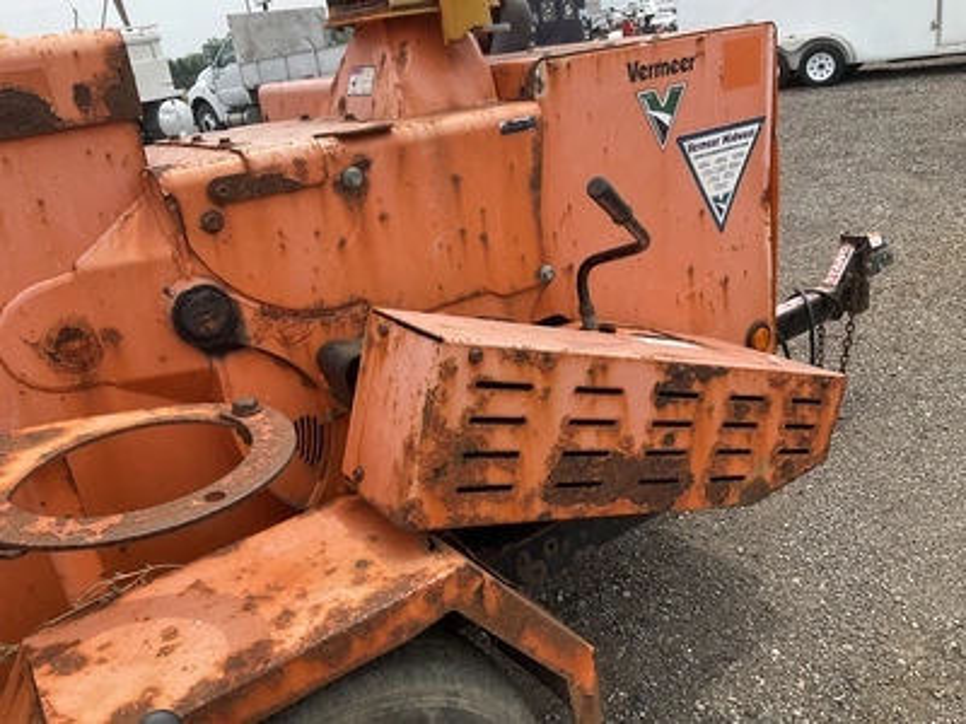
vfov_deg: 48.2
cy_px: 362
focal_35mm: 29
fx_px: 809
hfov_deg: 61.7
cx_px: 483
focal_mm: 3
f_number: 1.8
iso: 25
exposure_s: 1/898
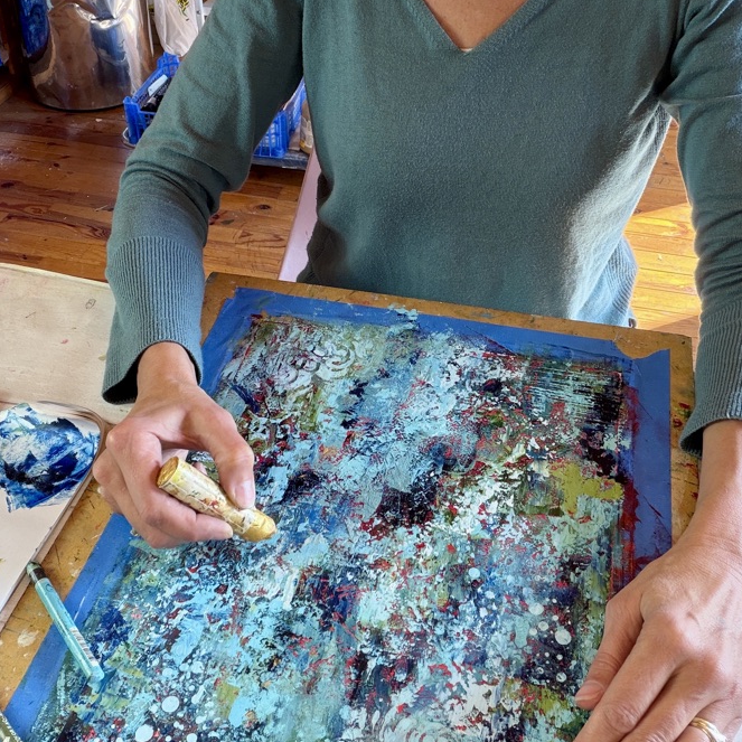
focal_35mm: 40
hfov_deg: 41.9
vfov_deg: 41.5
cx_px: 375
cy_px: 265
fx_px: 970
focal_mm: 2.71
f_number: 1.9
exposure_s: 1/69
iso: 80
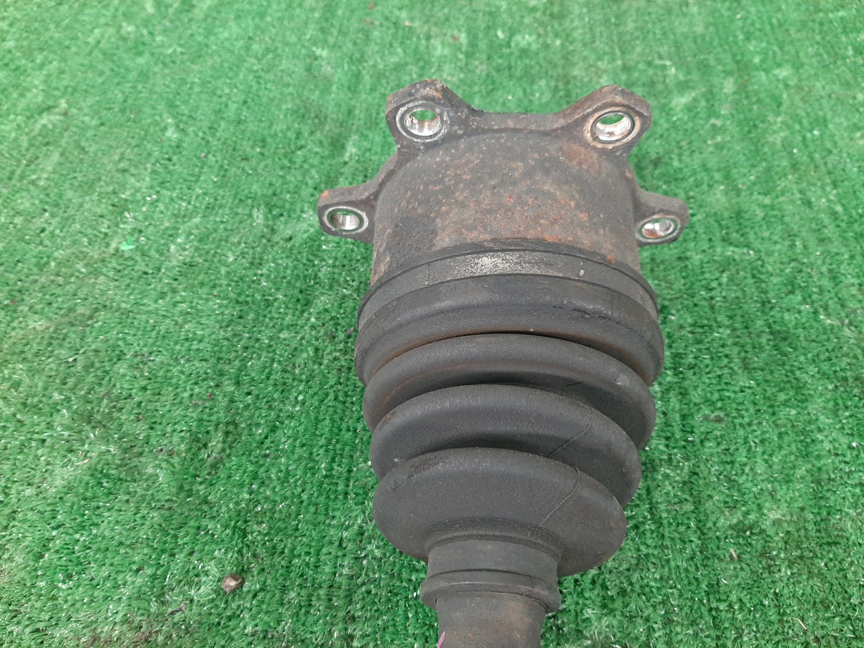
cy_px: 324
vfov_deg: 53.1
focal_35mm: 26
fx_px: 649
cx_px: 432
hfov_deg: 67.3
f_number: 1.7
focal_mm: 3.93
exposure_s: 1/50
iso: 200
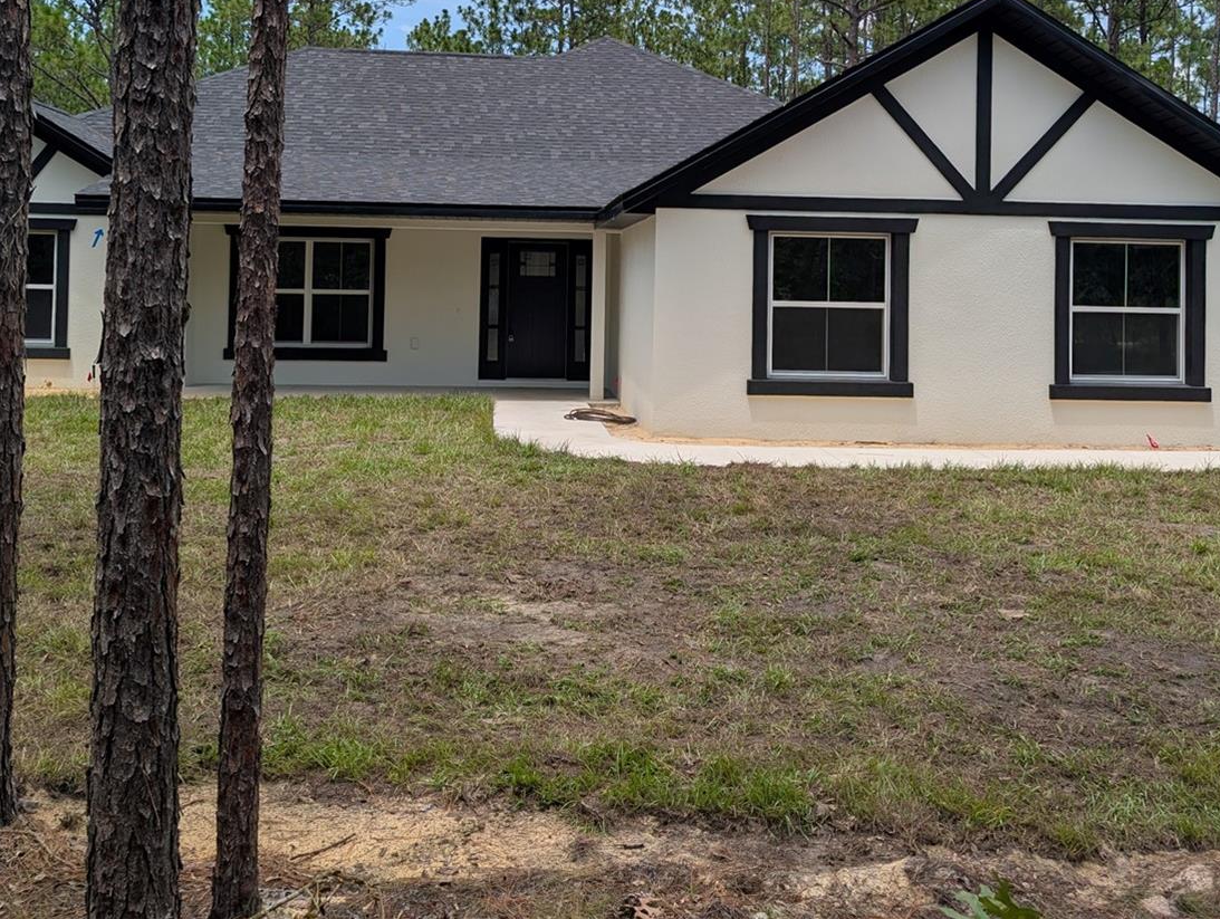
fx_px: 1235
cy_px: 250
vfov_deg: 39.9
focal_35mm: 35
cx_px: 603
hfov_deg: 52.6
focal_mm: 6.9
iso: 22
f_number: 1.68
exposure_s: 1/1073
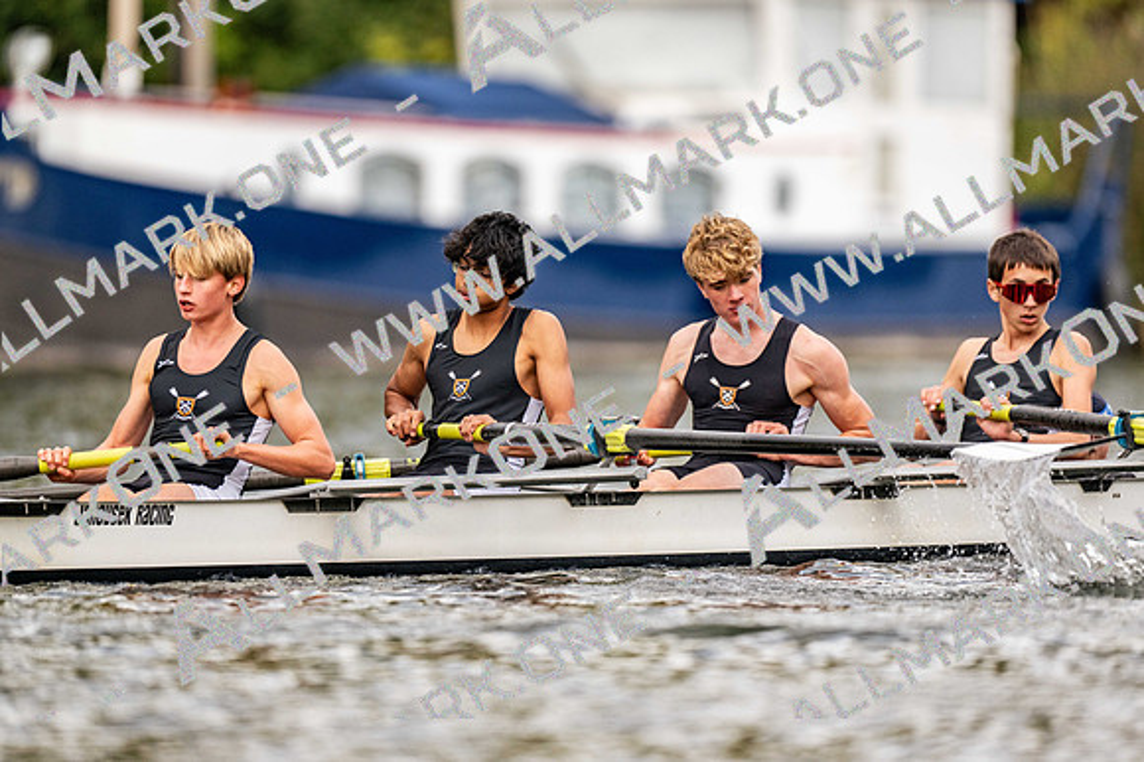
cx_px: 572
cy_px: 381
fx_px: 19059
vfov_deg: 2.3
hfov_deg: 3.4
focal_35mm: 600
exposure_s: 1/2500
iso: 900
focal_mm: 600
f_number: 4
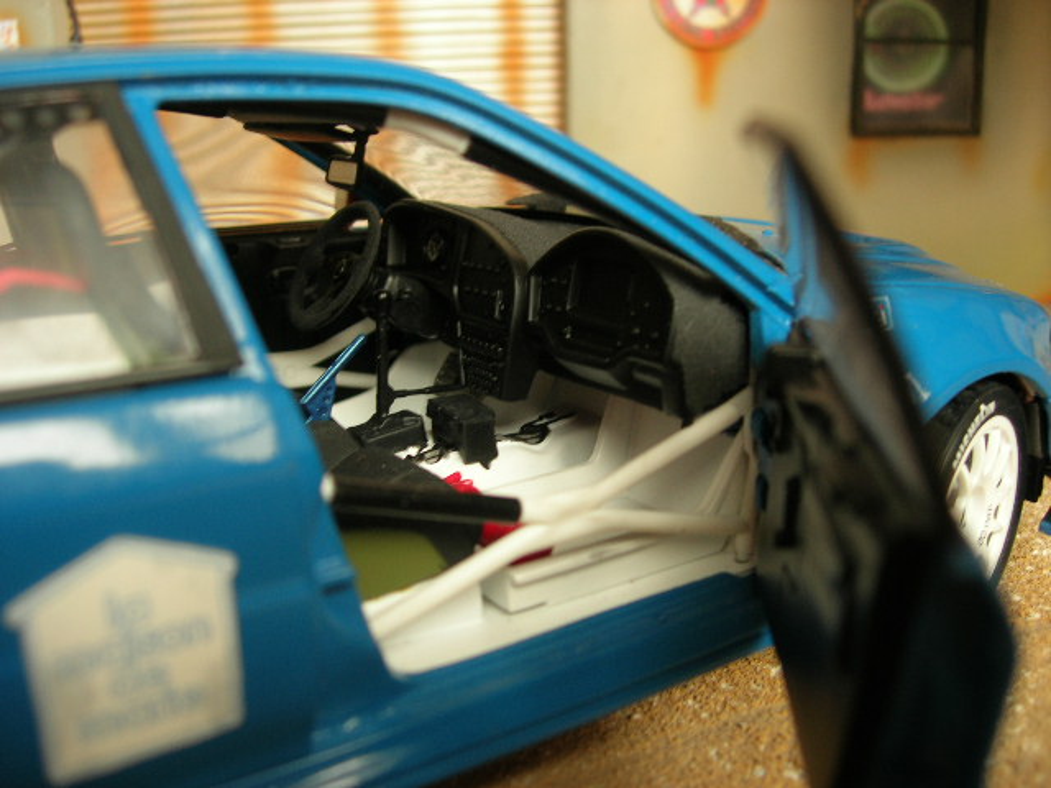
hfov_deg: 49.0
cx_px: 526
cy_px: 394
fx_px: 1154
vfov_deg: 37.7
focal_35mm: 38
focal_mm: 7.8
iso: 64
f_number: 2.8
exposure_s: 1/13
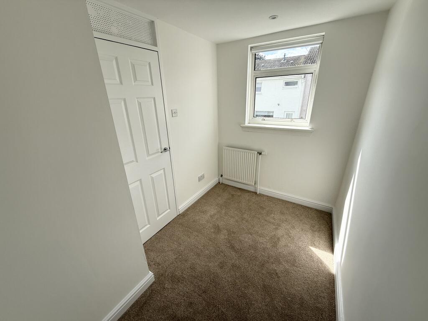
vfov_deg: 85.7
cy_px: 160
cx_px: 214
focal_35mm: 14
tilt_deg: -21.4
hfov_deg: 102.1
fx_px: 173
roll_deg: +0.9
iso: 50
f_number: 2.2
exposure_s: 1/518
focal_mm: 2.22
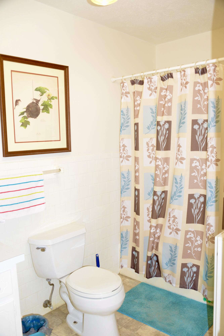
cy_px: 168
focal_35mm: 32
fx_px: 299
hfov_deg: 41.1
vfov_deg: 58.7
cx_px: 112
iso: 1400
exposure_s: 1/60
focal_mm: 32
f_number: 5
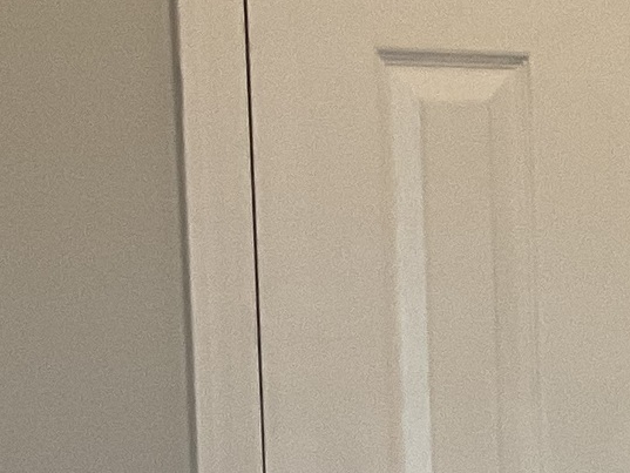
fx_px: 3022
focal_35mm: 166
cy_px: 465
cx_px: 1181
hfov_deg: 11.0
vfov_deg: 8.9
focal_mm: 3
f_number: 1.8
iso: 80
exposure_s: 1/60
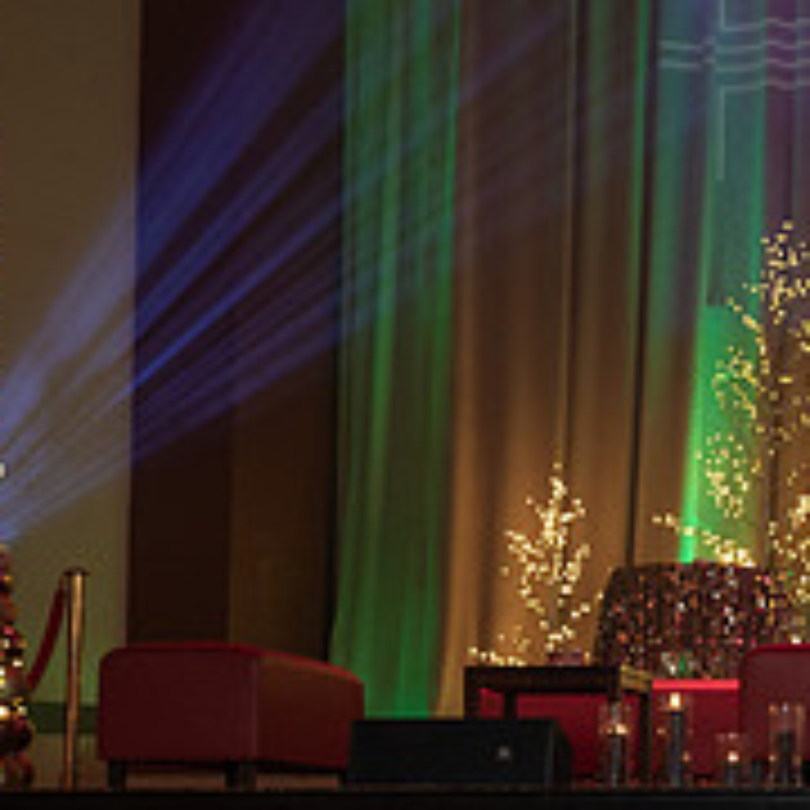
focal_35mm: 100
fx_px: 2647
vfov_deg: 17.2
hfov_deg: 16.1
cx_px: 1164
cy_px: 668
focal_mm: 35
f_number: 4
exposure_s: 1/100
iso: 2000
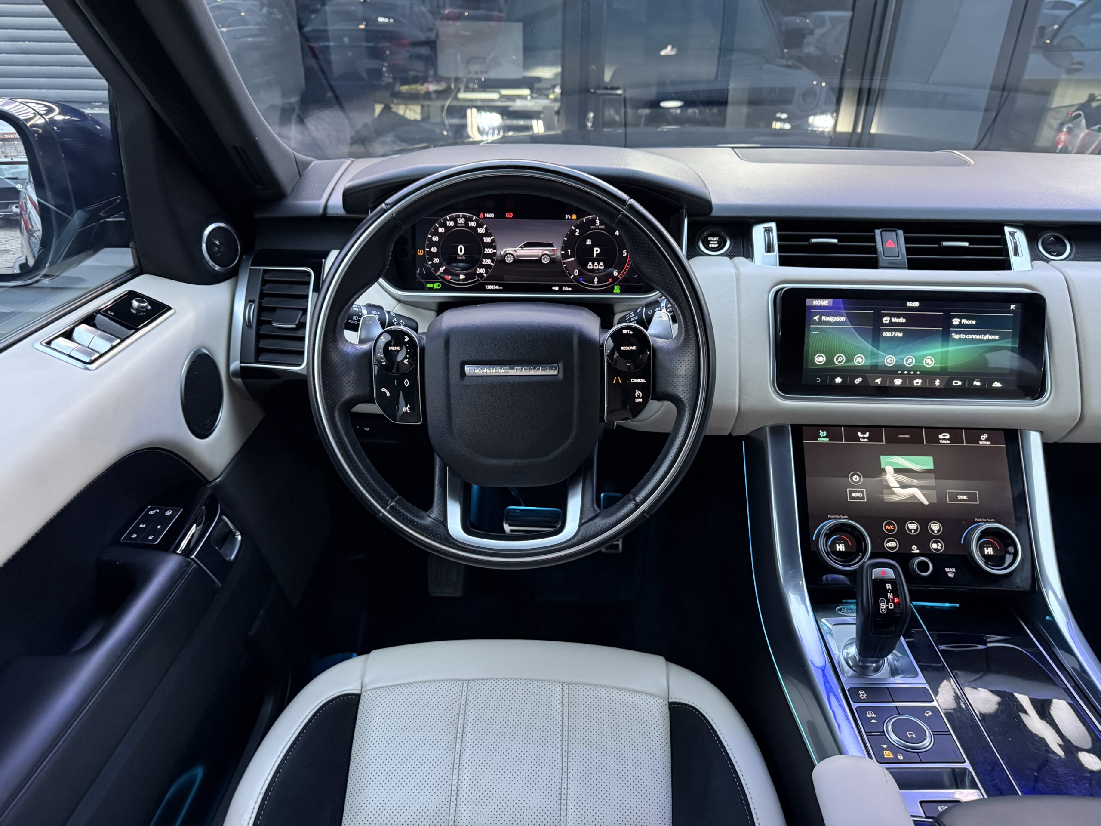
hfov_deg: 71.6
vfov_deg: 56.8
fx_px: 763
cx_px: 550
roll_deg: -0.9
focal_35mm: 24
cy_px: 413
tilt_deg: -26.5
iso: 640
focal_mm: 6.76
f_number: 1.78
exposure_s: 1/33
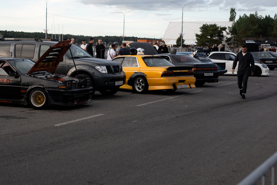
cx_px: 83
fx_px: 500
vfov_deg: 20.9
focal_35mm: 65
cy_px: 78
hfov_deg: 30.6
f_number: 2.2
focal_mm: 35
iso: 100
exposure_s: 1/2500
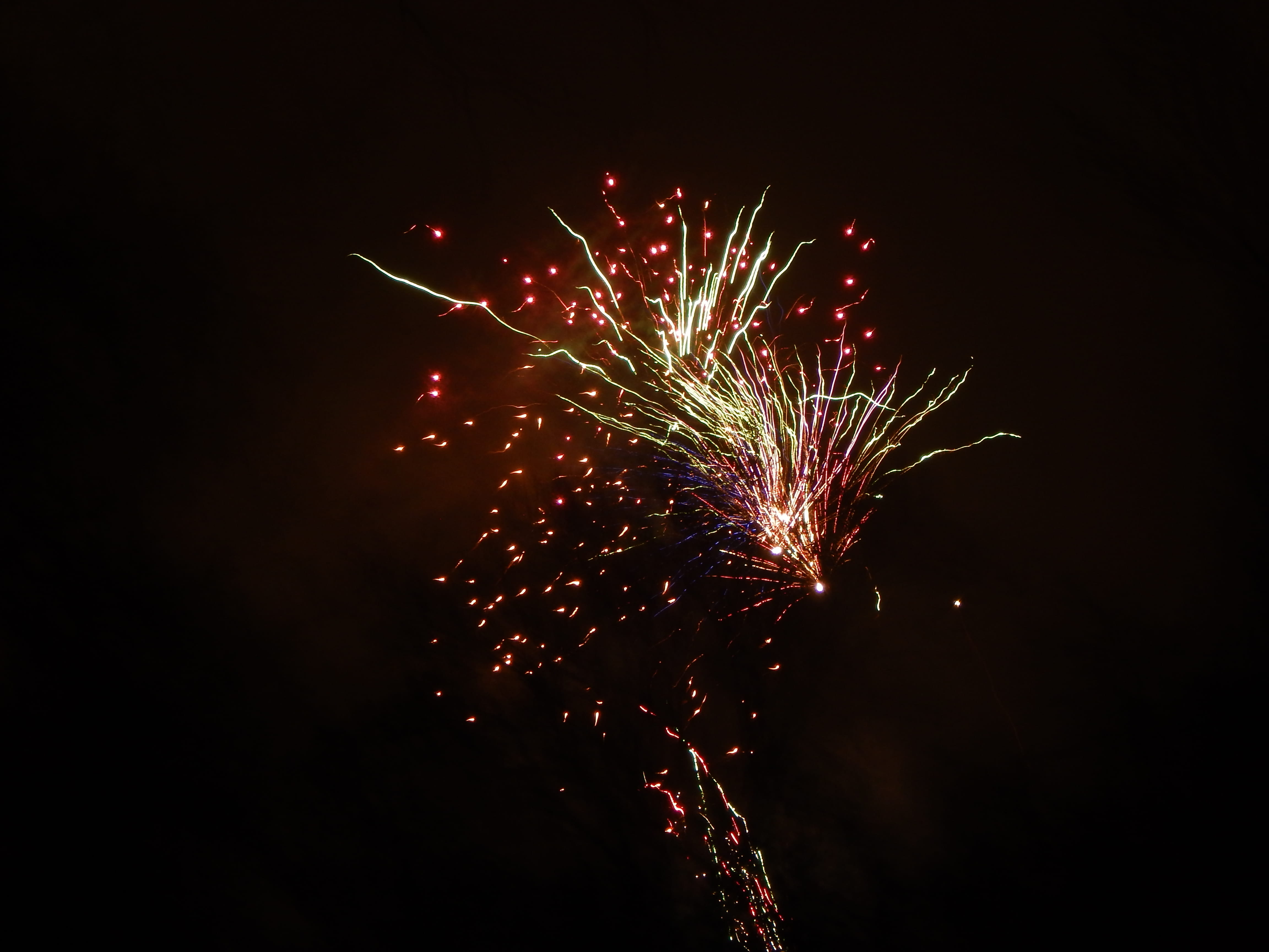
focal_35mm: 104
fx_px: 3813
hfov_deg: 18.9
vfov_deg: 14.2
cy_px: 476
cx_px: 634
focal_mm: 18.7
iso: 125
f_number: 9
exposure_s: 4
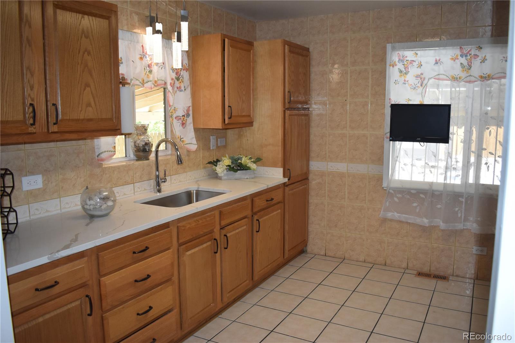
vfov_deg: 43.6
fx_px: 429
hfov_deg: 61.9
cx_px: 258
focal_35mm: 30
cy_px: 172
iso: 800
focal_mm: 20
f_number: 4.5
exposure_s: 1/200
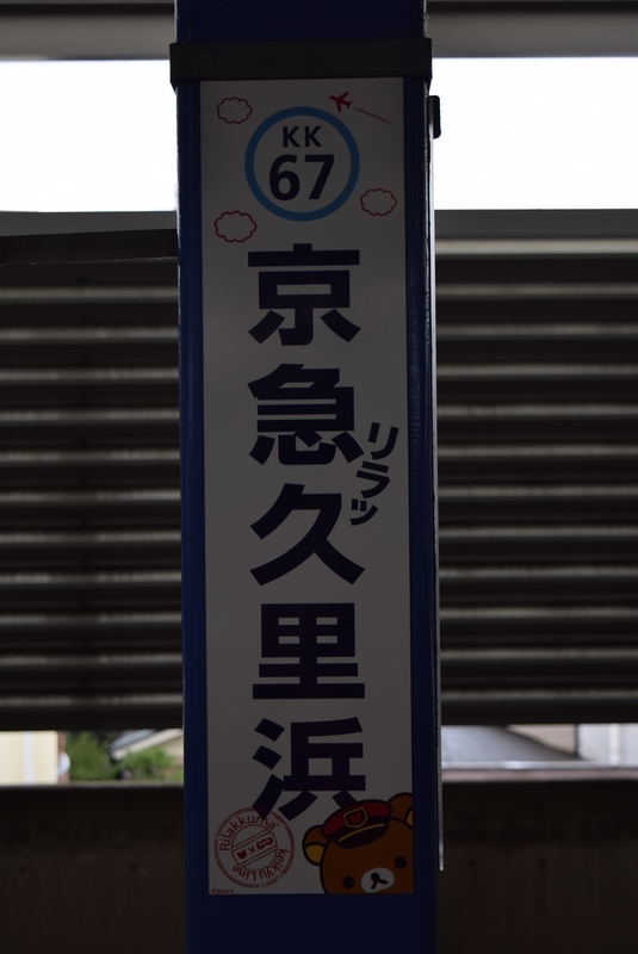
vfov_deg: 33.4
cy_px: 477
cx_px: 319
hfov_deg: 22.7
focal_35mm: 60
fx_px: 1591
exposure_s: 1/200
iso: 100
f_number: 5
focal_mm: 40
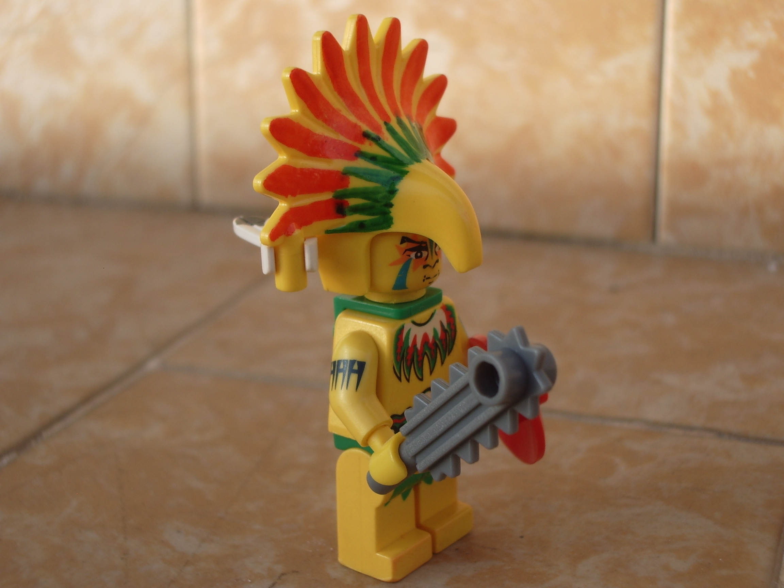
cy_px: 294
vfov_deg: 23.7
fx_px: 1404
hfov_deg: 31.2
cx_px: 392
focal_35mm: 62
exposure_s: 1/200
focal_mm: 10.2
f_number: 3.5
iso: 50
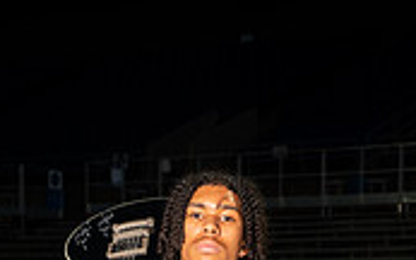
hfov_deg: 15.2
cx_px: 214
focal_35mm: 138
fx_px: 1564
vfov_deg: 8.9
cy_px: 532
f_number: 7.1
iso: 800
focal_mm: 52
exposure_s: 1/320
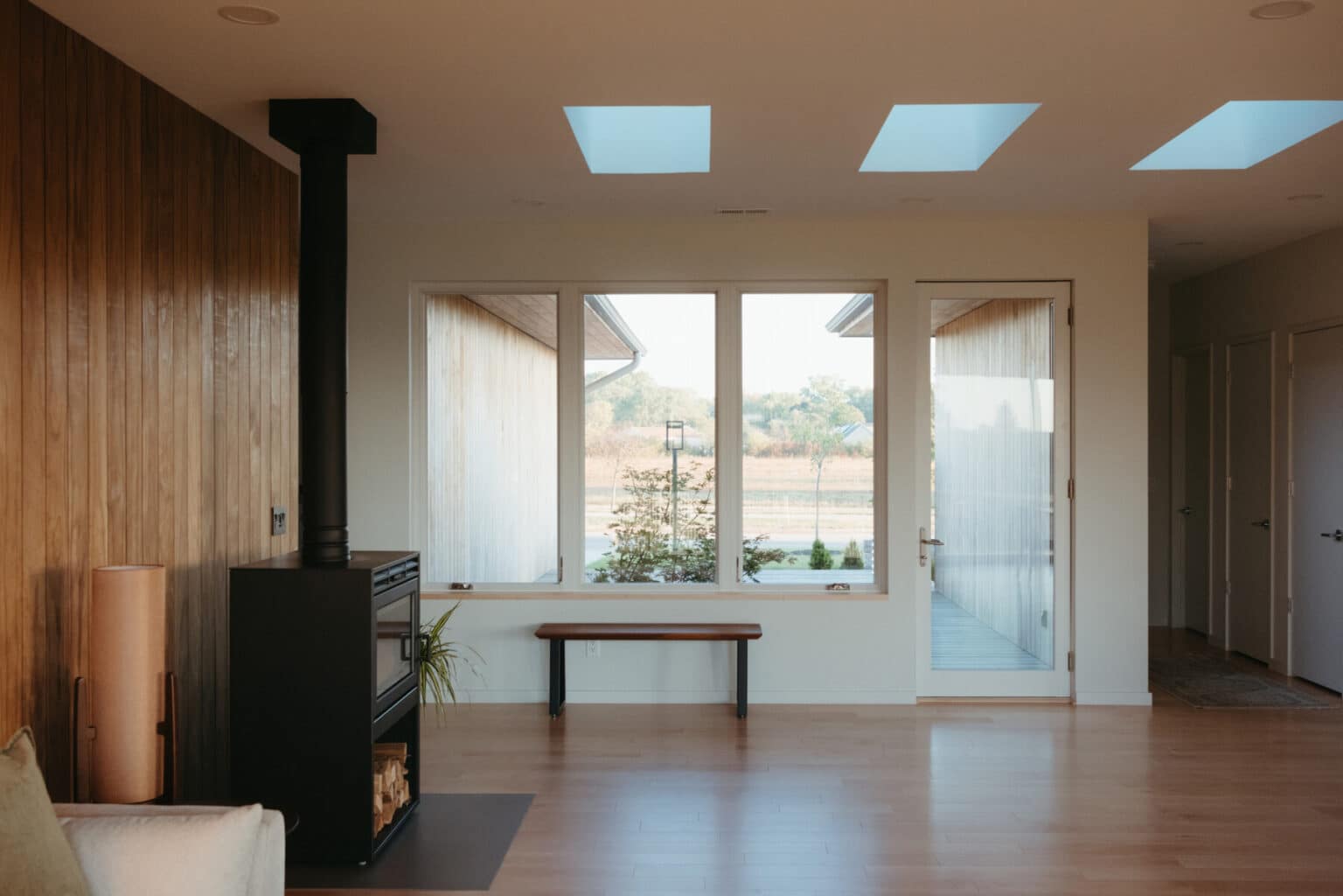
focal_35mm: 35
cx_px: 672
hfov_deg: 54.4
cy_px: 448
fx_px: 1306
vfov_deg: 37.9
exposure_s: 1/250
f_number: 3.6
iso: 1000
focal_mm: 23
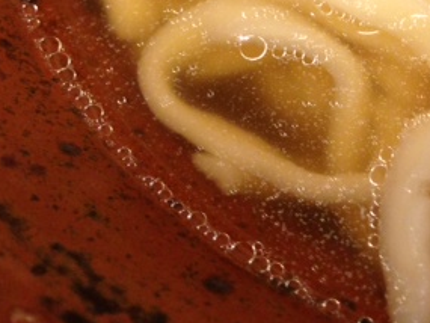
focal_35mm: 74
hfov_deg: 25.5
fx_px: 920
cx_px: 386
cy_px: -12
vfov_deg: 19.3
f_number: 2.4
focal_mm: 4.13
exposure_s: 1/20
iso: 160
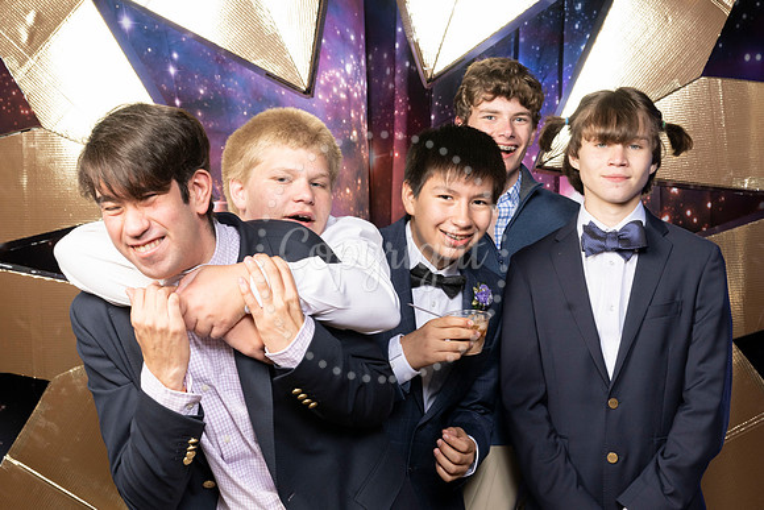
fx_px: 1263
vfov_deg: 22.8
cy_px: 302
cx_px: 350
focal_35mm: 59
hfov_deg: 33.6
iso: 320
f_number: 9
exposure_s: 1/160
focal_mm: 44
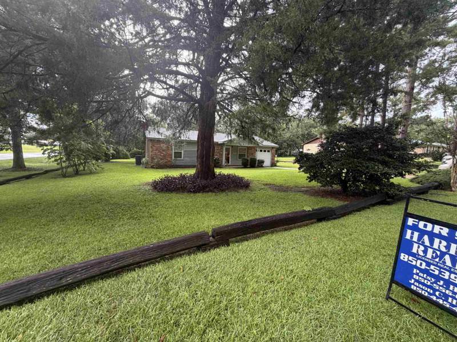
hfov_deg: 102.1
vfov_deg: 85.7
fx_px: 185
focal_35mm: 14
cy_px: 171
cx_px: 228
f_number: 2.2
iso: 160
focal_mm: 2.22
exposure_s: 1/121
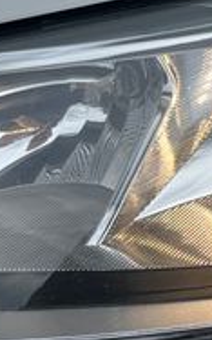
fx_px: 1395
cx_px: 234
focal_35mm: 151
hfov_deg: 8.6
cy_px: 227
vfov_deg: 13.8
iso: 50
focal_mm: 5.1
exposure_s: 1/5848
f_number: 1.6
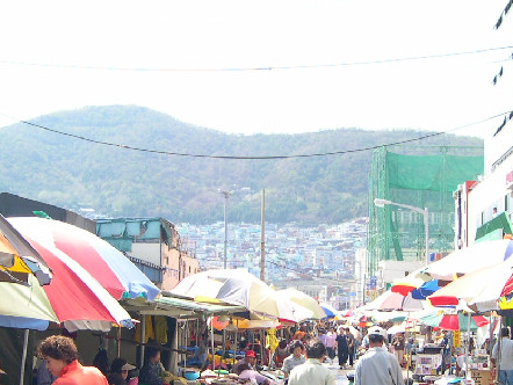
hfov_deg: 26.7
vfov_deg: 20.1
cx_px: 244
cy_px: 253
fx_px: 1082
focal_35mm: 73
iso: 100
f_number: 2.8
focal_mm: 8
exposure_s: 1/365
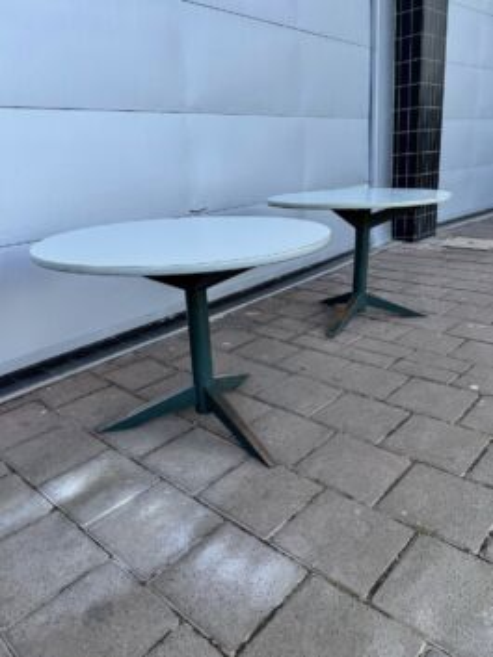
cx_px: 246
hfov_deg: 56.8
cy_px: 328
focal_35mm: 24
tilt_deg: -18.7
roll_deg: +1.8
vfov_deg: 71.6
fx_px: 455
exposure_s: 1/582
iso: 80
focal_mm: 6.76
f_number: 1.78
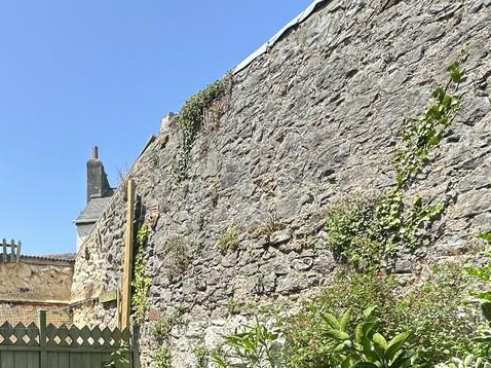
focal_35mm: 30
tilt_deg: -2.4
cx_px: 126
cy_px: 364
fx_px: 425
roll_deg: -0.7
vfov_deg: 41.1
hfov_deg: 57.2
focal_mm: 2.22
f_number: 2.2
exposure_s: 1/1043
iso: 40
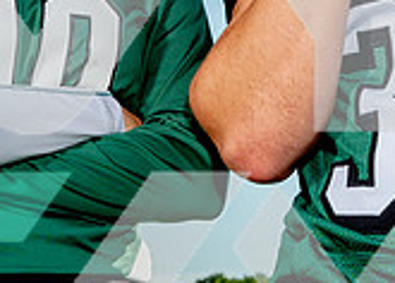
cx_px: 432
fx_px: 1874
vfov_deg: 8.6
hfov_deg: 11.8
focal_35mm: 167
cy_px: -5
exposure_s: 1/125
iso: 100
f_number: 9
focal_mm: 45
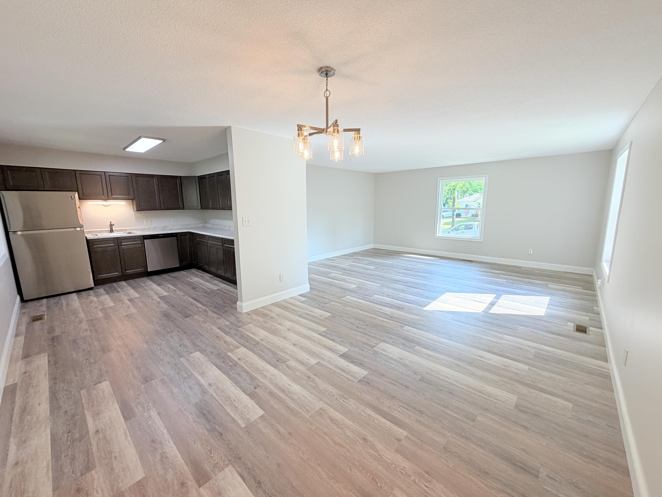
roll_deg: +0.6
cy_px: 248
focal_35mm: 14
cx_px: 331
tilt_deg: -9.4
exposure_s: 1/120
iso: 100
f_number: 2.2
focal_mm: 2.22
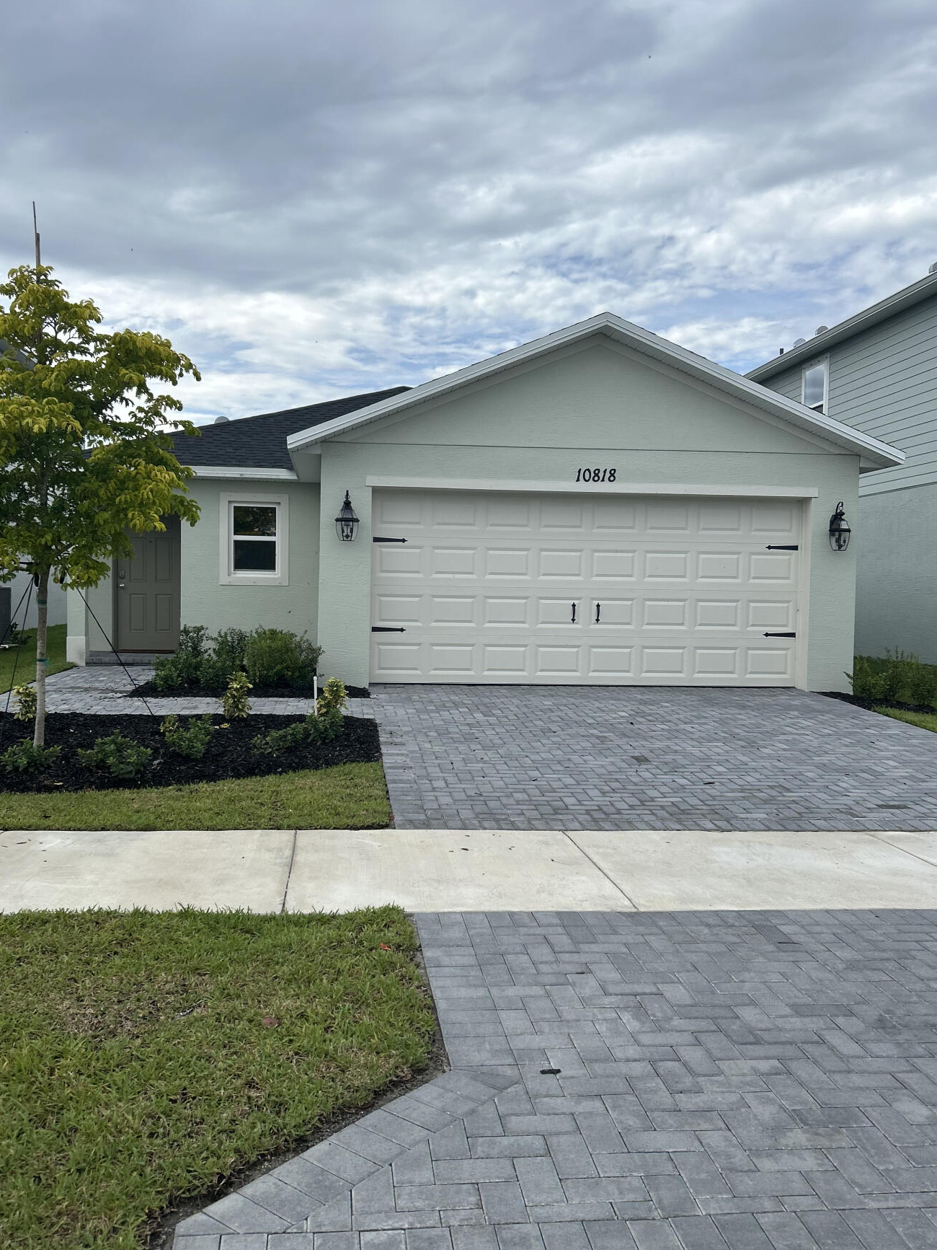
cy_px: 638
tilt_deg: -2.8
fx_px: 1083
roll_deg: -1.1
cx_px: 452
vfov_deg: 60.0
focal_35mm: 30
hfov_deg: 46.8
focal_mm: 5.7
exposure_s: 1/5587
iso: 50
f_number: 1.5
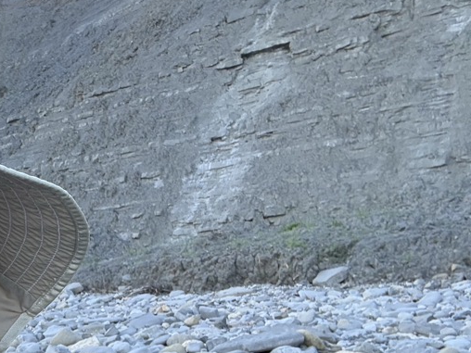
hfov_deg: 28.5
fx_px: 789
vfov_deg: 25.0
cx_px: -108
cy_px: 261
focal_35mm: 58
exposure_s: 1/270
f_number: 1.9
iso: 40
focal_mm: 2.69
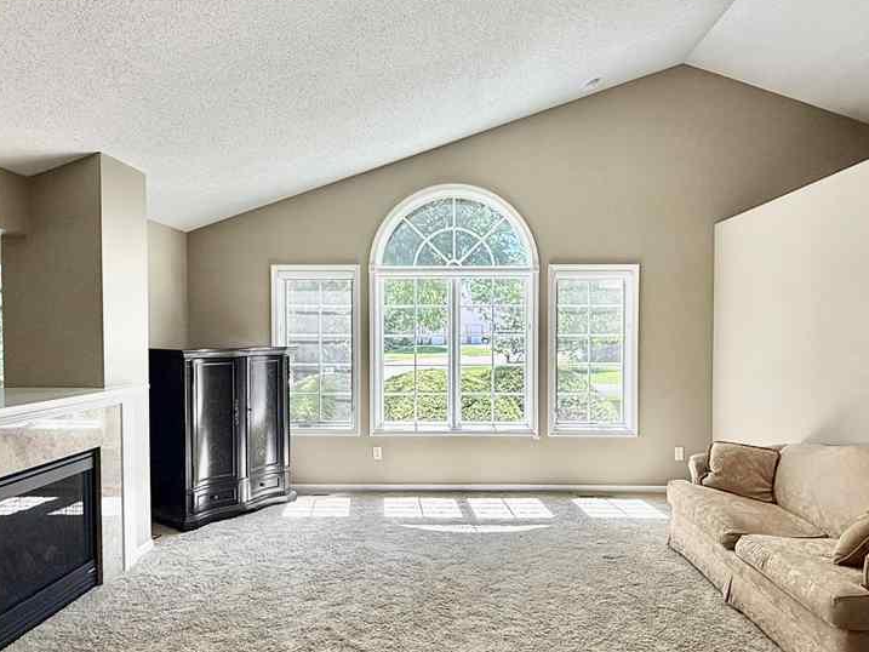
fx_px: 628
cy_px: 350
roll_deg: +0.1
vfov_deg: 54.8
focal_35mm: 25
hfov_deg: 69.4
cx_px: 452
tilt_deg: -1.3
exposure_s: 1/111
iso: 64
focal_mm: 2.22
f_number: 2.2
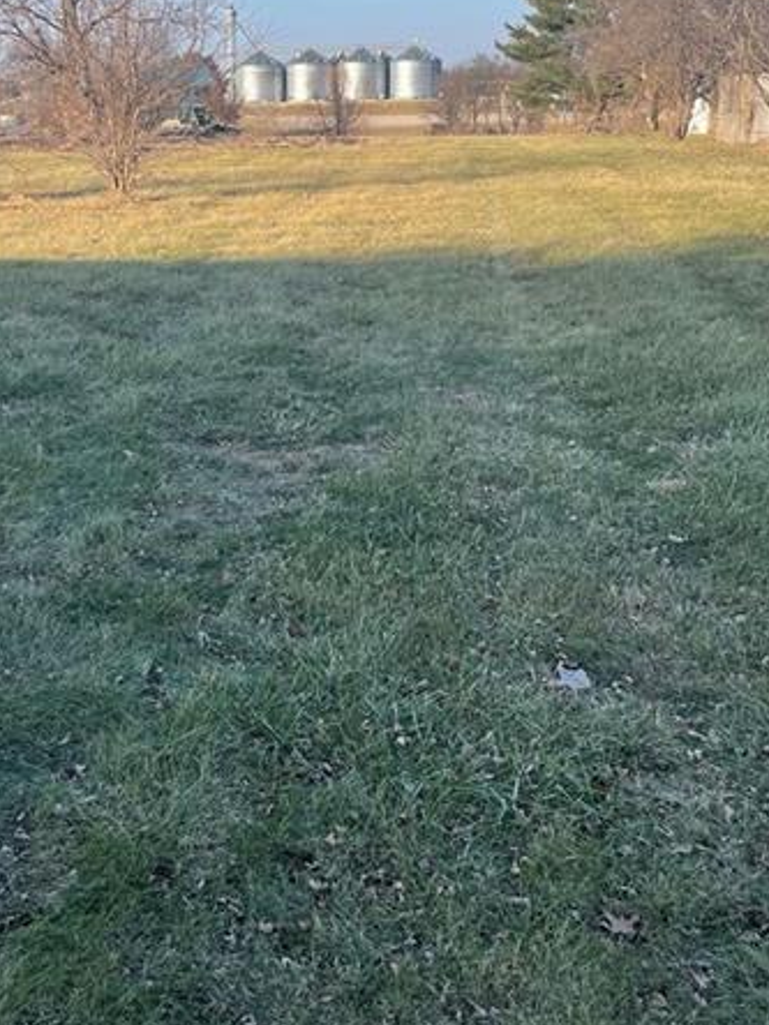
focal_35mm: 45
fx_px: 1333
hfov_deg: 31.7
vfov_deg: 41.7
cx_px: 215
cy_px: 376
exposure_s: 1/1511
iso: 32
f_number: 1.6
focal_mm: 4.2
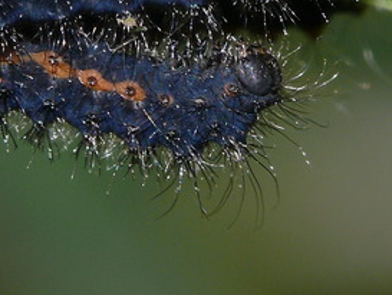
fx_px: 14864
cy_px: 1
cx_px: 88
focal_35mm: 1312
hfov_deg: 1.5
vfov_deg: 1.1
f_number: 11
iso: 100
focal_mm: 88.8
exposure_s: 1/250
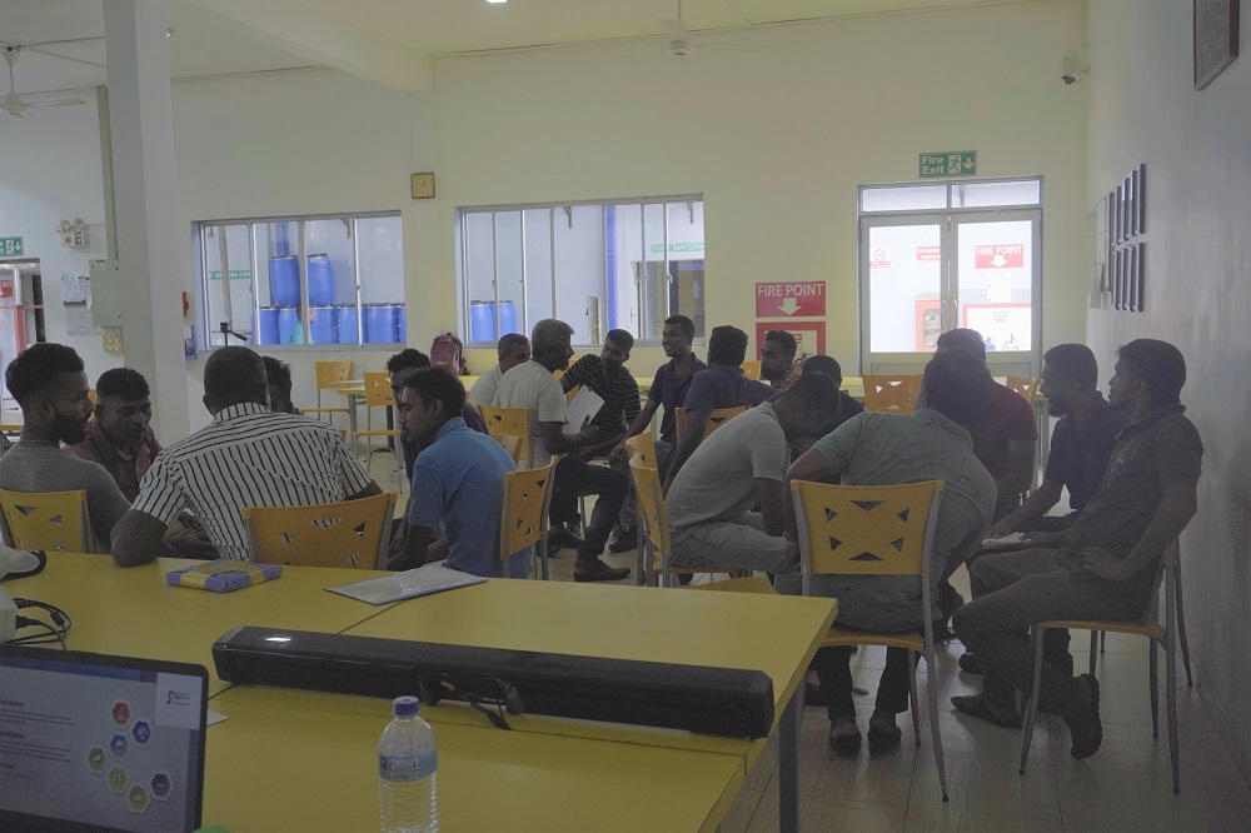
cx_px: 626
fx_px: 1146
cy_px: 416
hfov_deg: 57.2
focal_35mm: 33
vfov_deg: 39.9
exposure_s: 1/160
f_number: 5.6
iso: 2500
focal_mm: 22
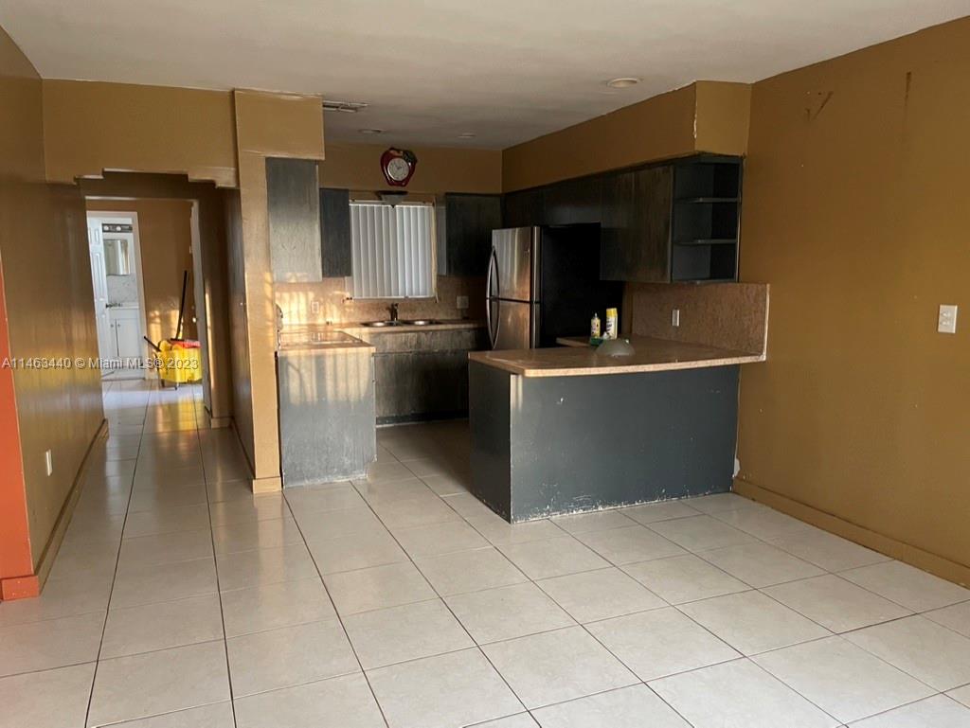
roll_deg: +1.0
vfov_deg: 53.1
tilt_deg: -8.5
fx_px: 729
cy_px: 364
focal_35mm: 26
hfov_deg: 67.3
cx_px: 485
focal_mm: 4.2
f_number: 1.6
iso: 500
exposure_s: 1/44
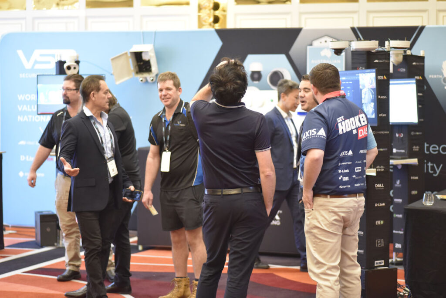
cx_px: 223
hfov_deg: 20.4
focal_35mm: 100
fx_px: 1240
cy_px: 149
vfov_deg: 13.7
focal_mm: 100
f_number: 2.8
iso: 5000
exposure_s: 1/125
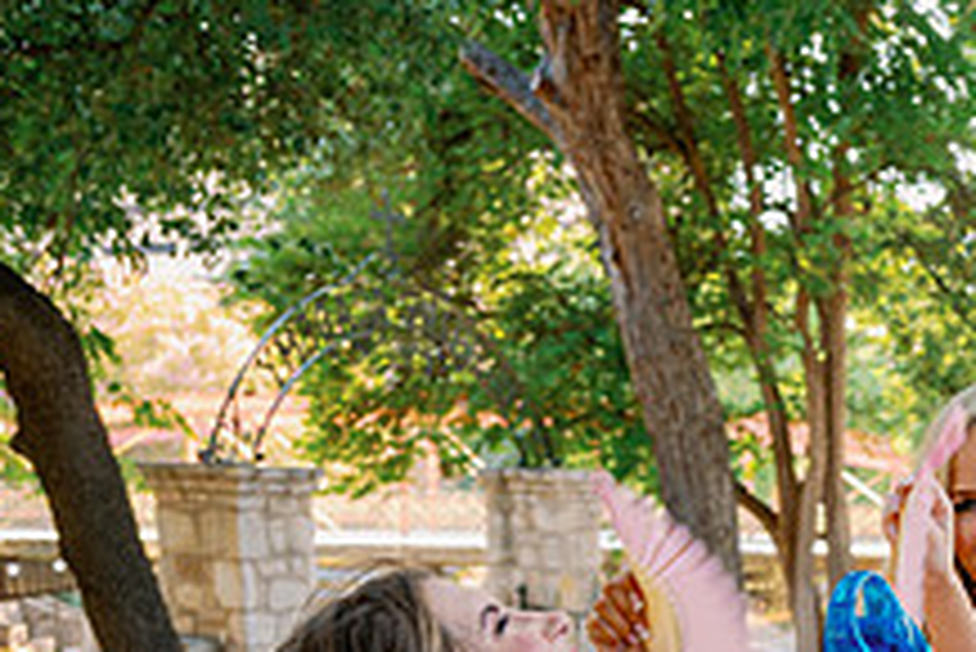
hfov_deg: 28.3
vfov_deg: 19.9
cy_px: 794
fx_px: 1736
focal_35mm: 64
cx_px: 1097
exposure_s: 1/60
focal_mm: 24
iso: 125
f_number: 2.8
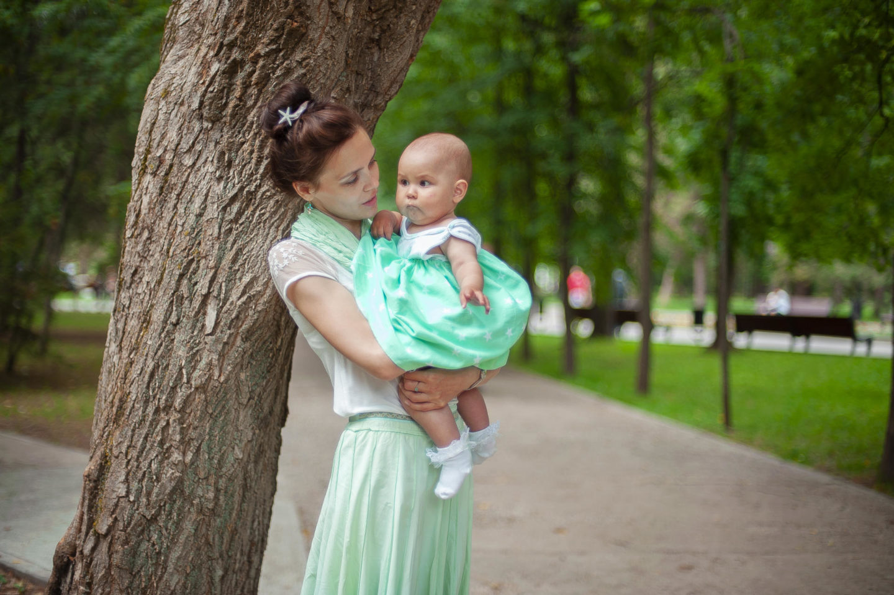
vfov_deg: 27.0
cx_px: 447
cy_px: 298
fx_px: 1241
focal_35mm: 50
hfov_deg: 39.6
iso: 200
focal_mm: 50
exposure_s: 1/1000
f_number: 1.4
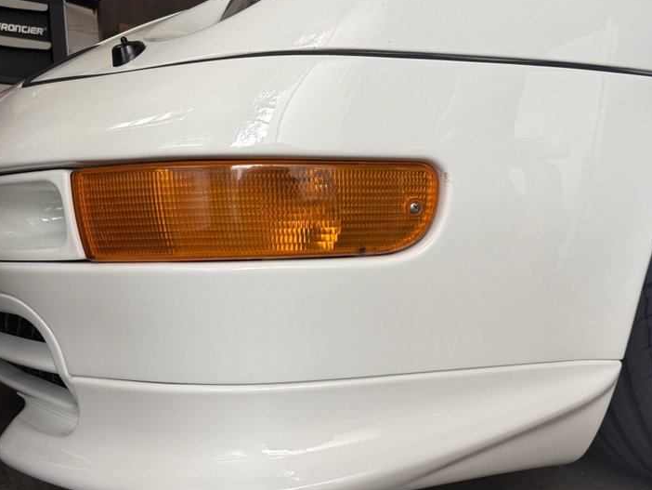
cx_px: 411
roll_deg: -0.7
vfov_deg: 40.4
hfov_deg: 52.0
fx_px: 659
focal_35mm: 35
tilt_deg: -7.0
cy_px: 306
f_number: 1.78
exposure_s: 1/117
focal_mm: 6.76
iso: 200
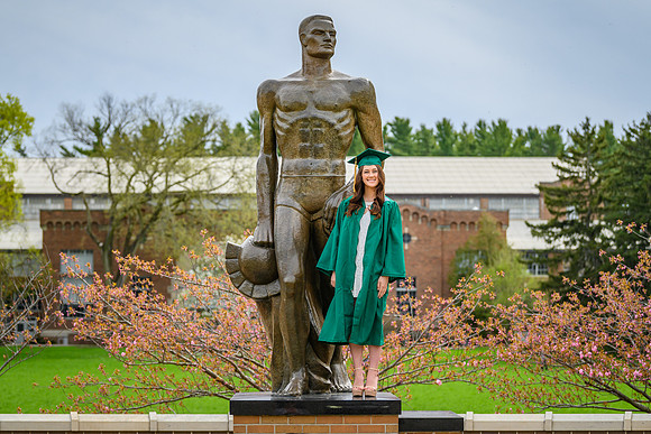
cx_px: 310
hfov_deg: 20.5
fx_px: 1803
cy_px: 207
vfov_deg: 13.7
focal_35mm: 100
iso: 400
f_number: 4
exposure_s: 1/2000
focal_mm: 95
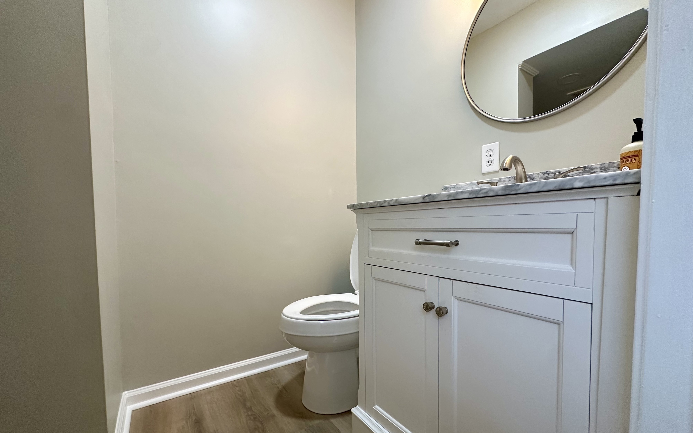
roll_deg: +0.0
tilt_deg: -2.2
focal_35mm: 15
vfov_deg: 74.6
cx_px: 344
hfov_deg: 101.5
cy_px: 237
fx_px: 283
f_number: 2.2
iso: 200
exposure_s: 1/120
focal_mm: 2.22
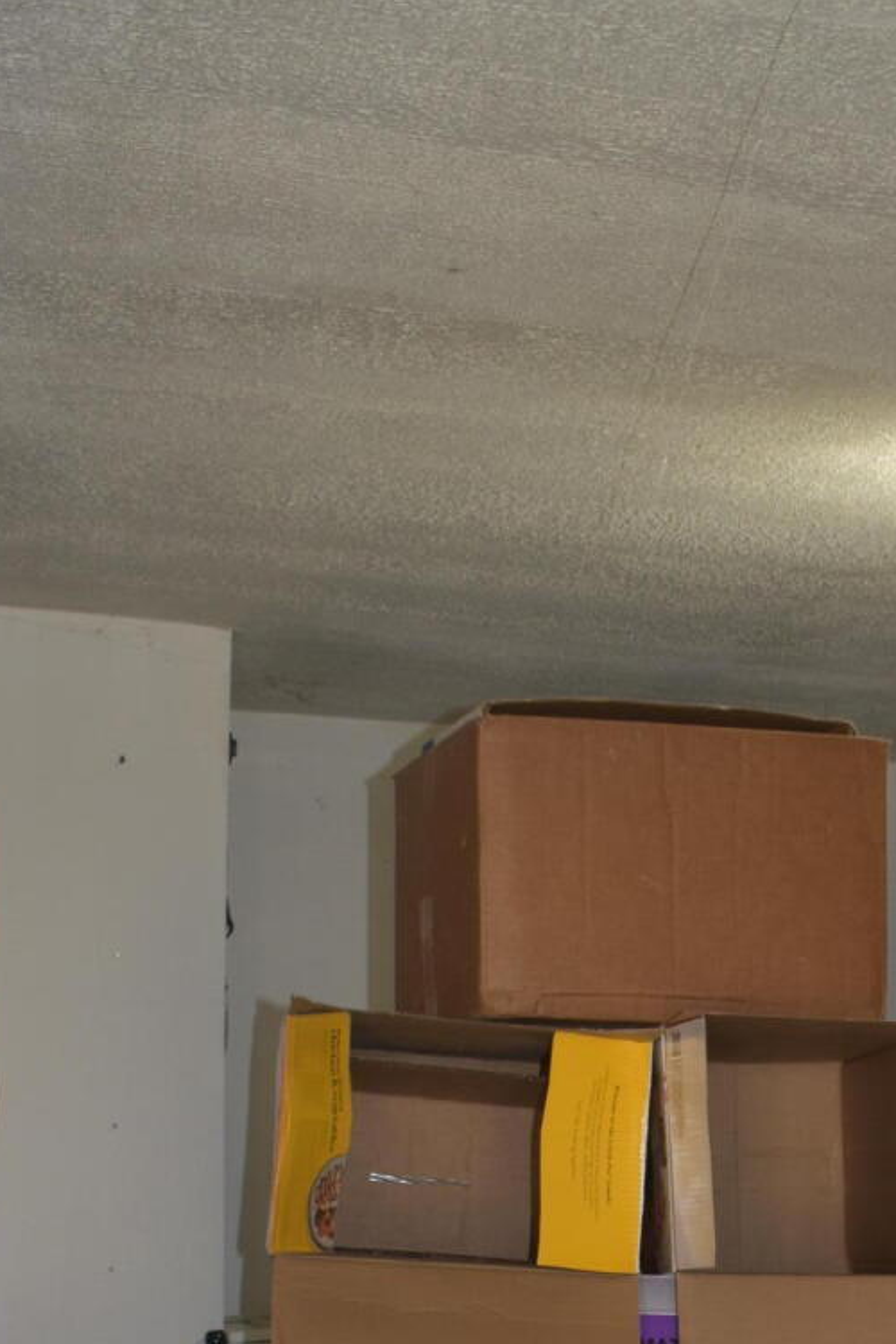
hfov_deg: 17.0
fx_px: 2986
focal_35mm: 80
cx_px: 657
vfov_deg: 24.1
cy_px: 1373
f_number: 3.5
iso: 400
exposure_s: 1/60
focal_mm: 20
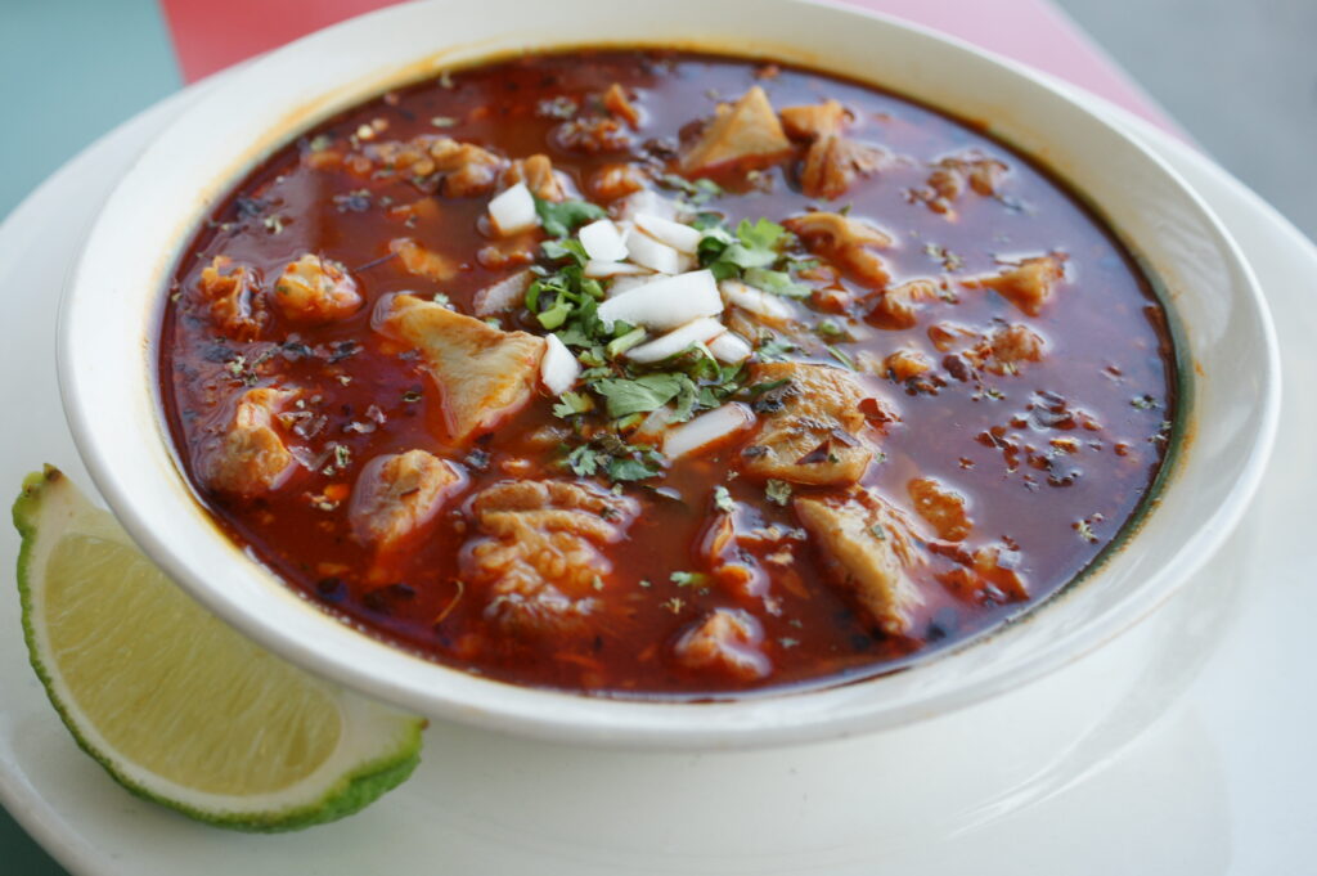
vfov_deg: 29.8
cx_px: 658
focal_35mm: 45
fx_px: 1645
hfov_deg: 43.6
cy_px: 438
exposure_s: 1/60
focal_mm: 30
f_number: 4.5
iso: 250
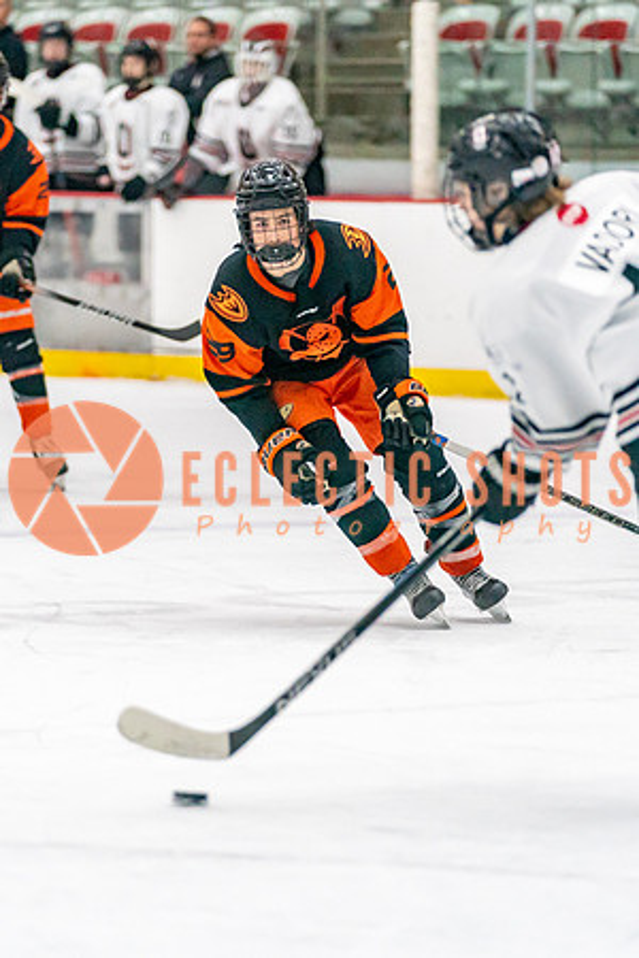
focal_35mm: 270
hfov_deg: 5.1
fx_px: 7181
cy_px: 484
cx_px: 248
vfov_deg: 7.6
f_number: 2.8
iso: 3200
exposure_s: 1/1250
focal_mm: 165
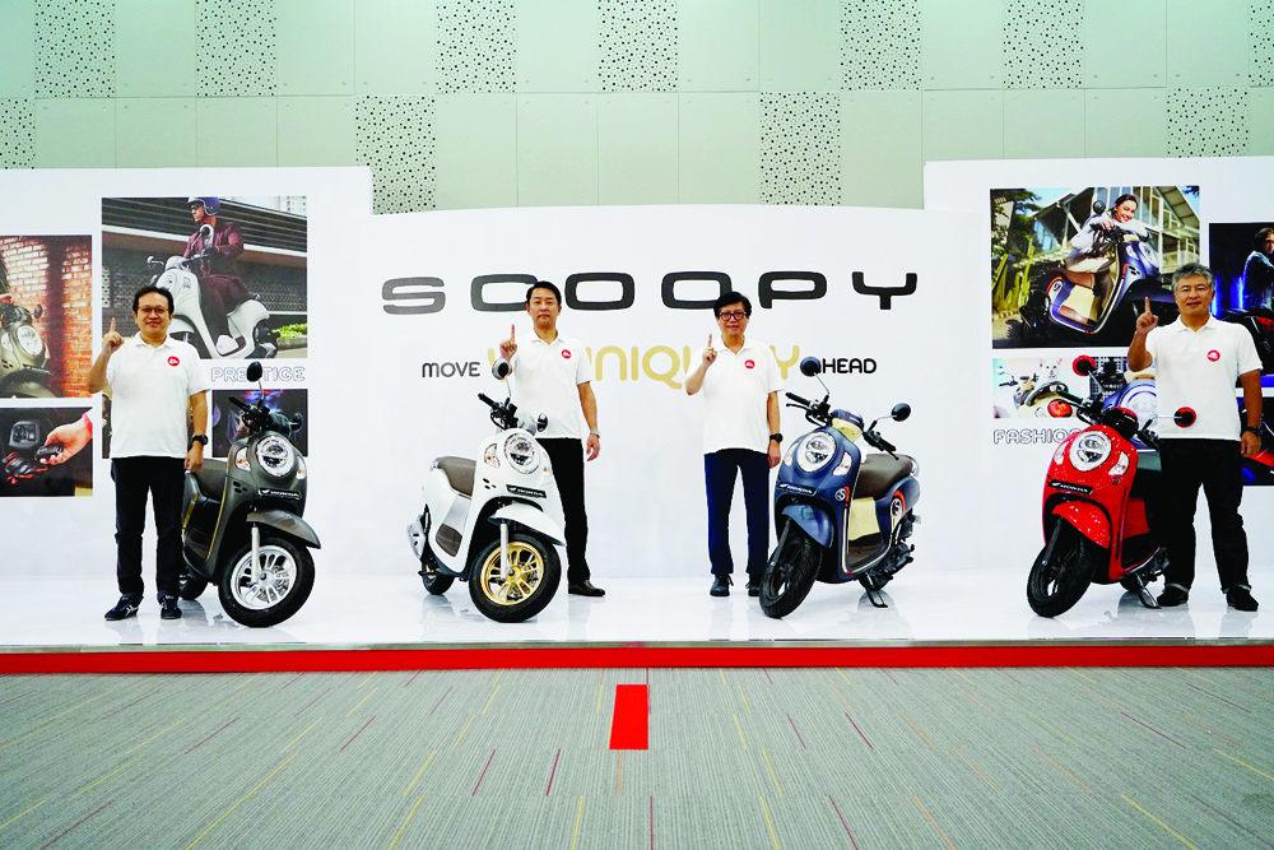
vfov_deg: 41.1
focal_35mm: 32
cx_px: 637
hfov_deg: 58.7
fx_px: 1133
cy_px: 425
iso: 3200
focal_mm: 32
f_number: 4
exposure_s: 1/200
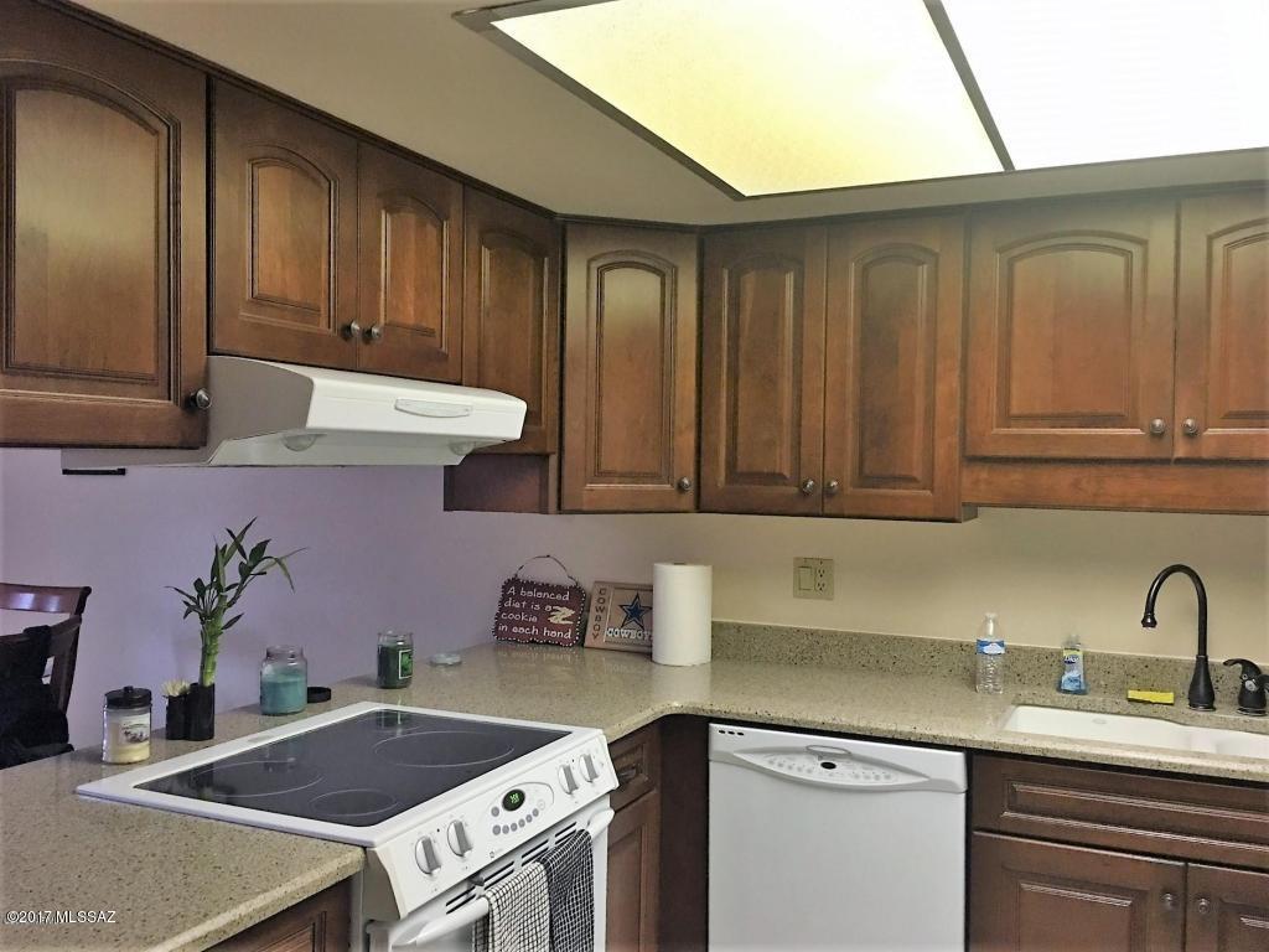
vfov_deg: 48.2
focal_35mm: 29
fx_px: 1063
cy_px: 476
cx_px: 634
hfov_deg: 61.7
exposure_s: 1/15
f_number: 2.2
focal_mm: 4.15
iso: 80
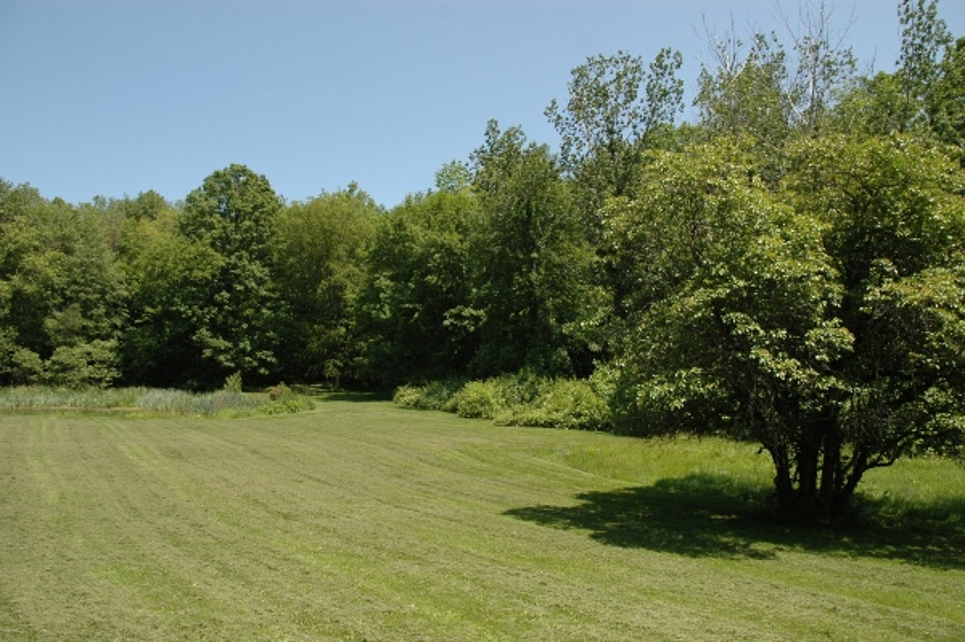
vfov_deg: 47.9
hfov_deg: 67.4
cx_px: 482
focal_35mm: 27
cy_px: 321
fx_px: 723
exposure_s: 1/500
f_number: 6.3
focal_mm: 18
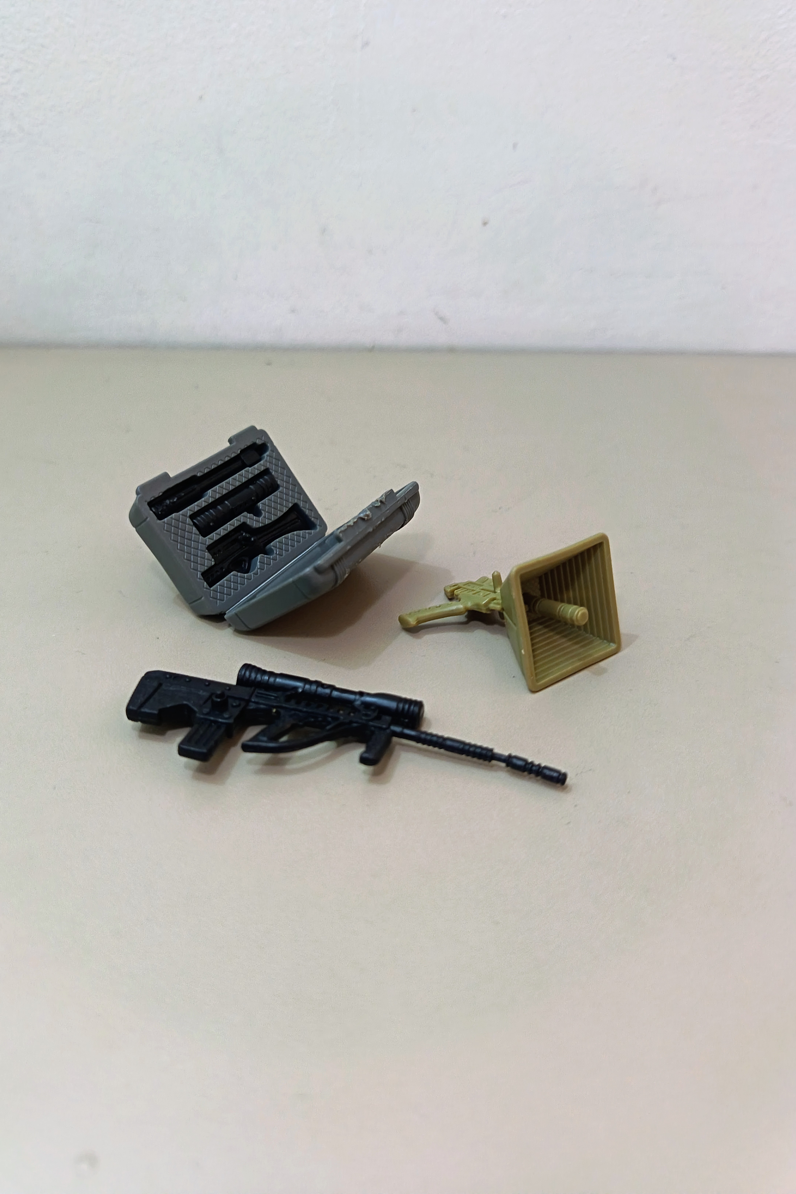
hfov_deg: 51.2
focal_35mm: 25
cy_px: 597
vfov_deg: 71.5
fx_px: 829
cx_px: 359
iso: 2659
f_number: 1.75
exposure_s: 1/33.3
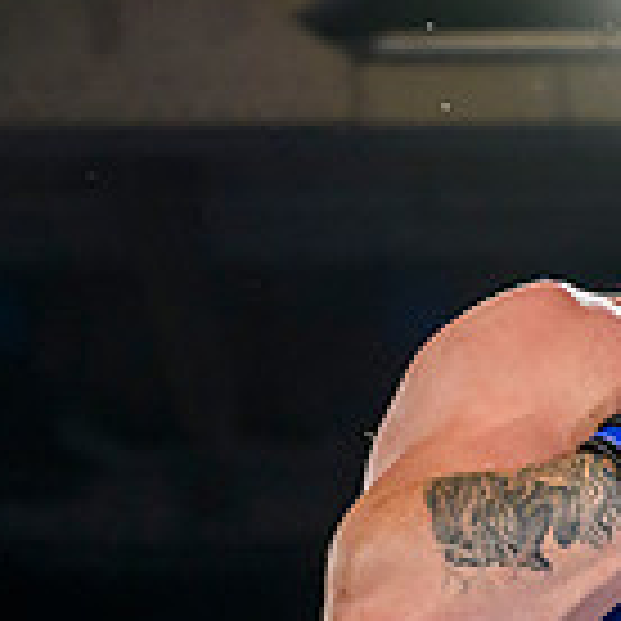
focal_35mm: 204
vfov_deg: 8.6
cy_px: 390
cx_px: 911
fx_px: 4140
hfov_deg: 8.4
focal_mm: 45
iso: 2500
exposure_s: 1/1600
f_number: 3.5
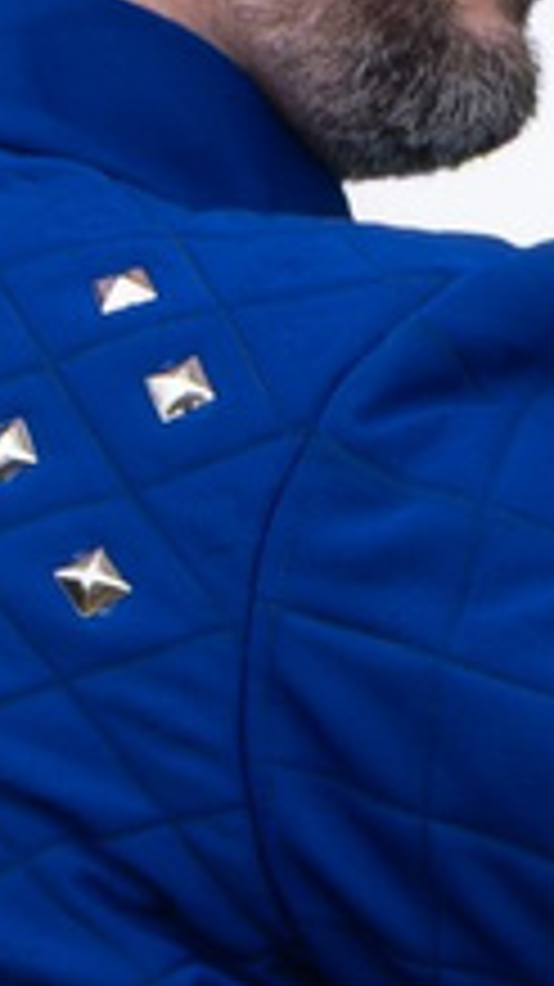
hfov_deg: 1.4
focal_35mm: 868
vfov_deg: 2.5
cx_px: 2626
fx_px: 22694
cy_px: 1425
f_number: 4
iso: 250
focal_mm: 47
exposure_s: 1/800
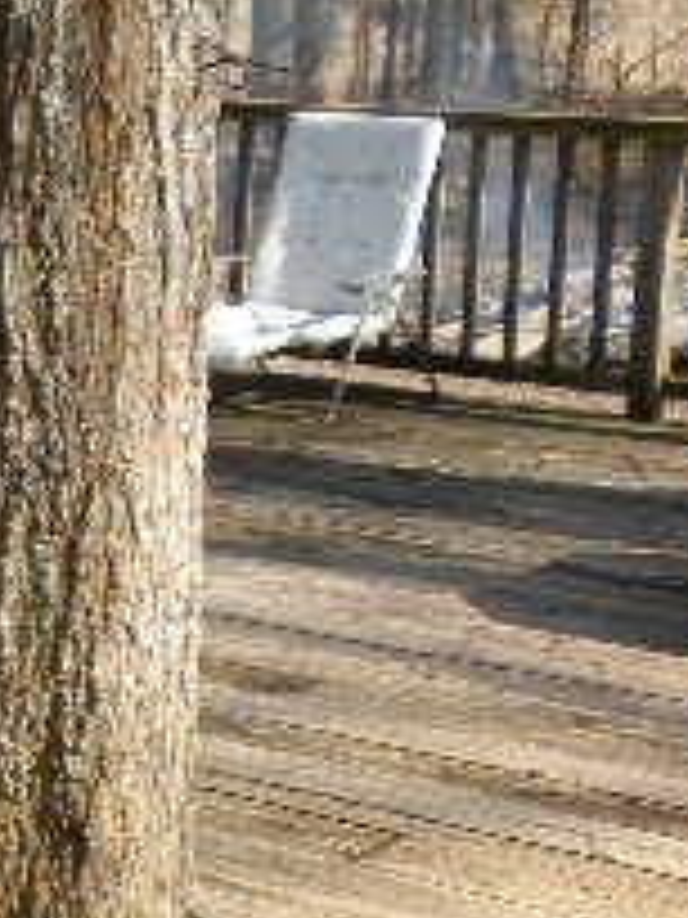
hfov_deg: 11.5
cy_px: 526
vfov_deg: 17.0
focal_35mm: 116
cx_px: -684
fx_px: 3074
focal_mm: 6.6
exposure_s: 1/302
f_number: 3.5
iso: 90
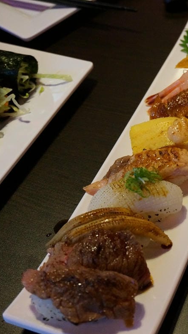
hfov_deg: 18.2
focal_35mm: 65
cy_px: 169
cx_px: 184
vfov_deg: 32.4
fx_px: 574
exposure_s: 1/125
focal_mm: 27
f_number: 4.5
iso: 3200
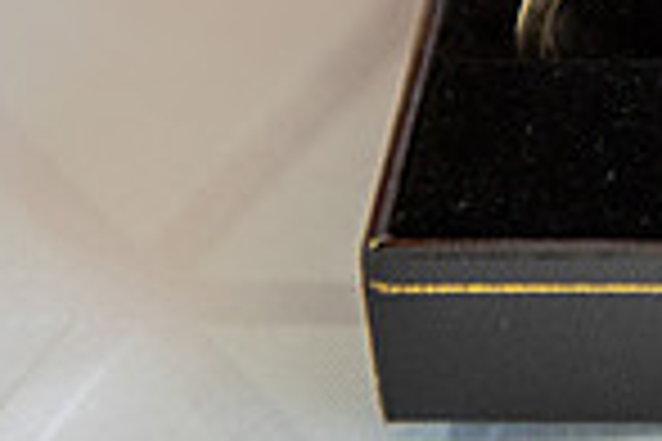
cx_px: 1117
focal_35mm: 292
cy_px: -232
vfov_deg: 4.7
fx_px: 5369
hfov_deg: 6.9
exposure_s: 1/320
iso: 500
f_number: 2.8
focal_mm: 70
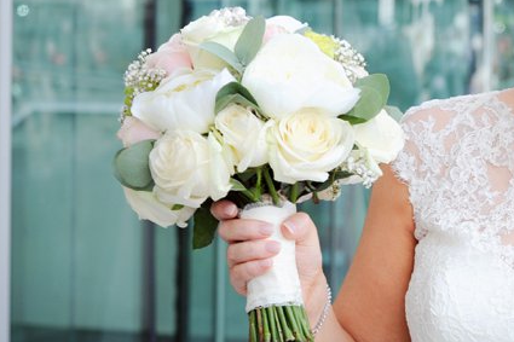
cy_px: 83
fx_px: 2683
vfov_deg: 7.3
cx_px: 477
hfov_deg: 10.9
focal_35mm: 188
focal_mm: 85
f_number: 8
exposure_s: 1/250
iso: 500
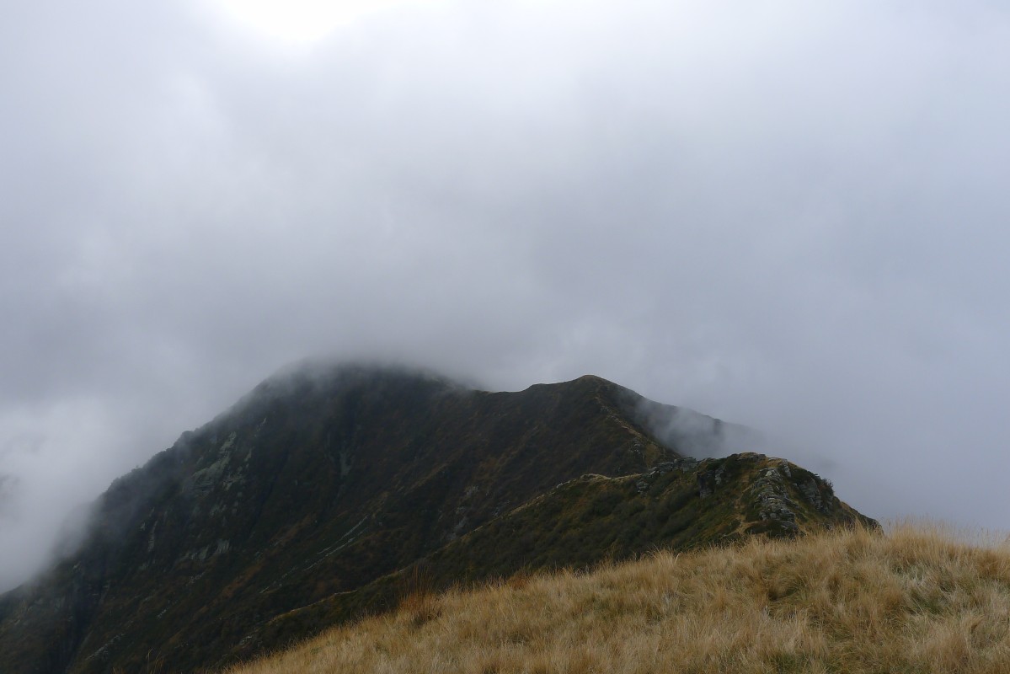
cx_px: 505
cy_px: 337
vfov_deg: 43.6
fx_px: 842
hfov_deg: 61.9
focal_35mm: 30
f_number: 4
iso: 80
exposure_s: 1/640
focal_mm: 6.4
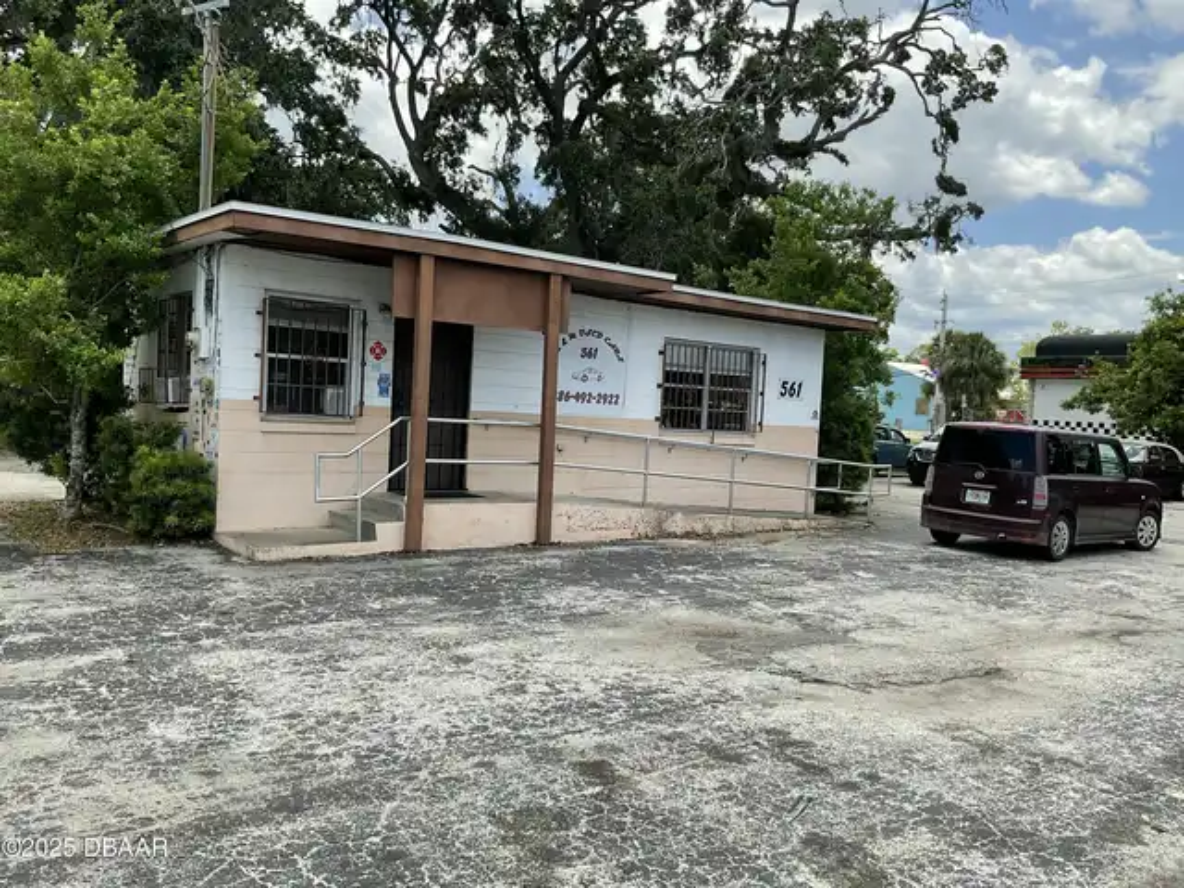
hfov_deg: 61.7
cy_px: 444
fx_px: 992
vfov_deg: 48.2
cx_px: 592
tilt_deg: -3.1
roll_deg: -3.3
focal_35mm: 29
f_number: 1.8
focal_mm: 3
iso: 16
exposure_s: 1/1279
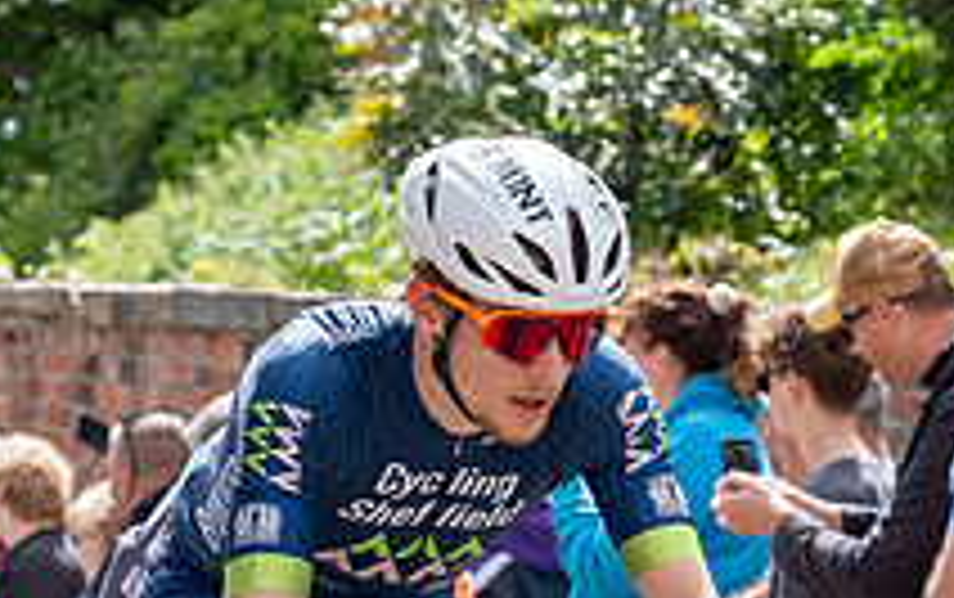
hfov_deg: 8.0
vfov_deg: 5.0
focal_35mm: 262
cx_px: 650
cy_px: 387
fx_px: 6819
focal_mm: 70
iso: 500
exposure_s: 1/1000
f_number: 5
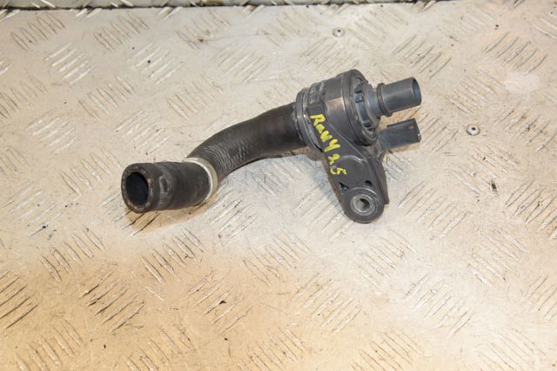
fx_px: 742
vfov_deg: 28.0
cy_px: 186
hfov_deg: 41.1
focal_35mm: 48
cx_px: 278
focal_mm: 32
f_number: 8
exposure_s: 1/200
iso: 1600
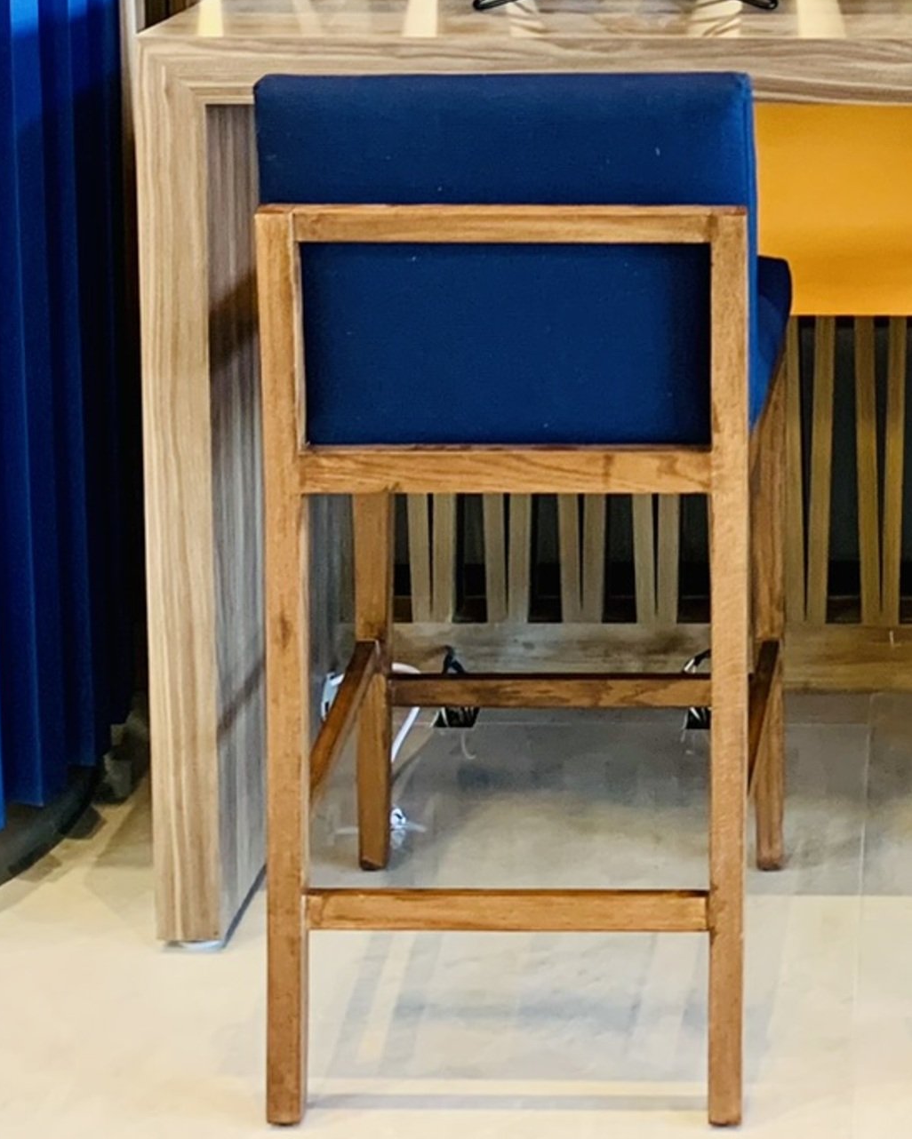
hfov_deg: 19.7
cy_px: -76
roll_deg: +0.3
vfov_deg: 23.7
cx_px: 878
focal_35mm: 76
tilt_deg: -6.4
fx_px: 2564
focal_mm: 4.25
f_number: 1.8
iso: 250
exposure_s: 1/60
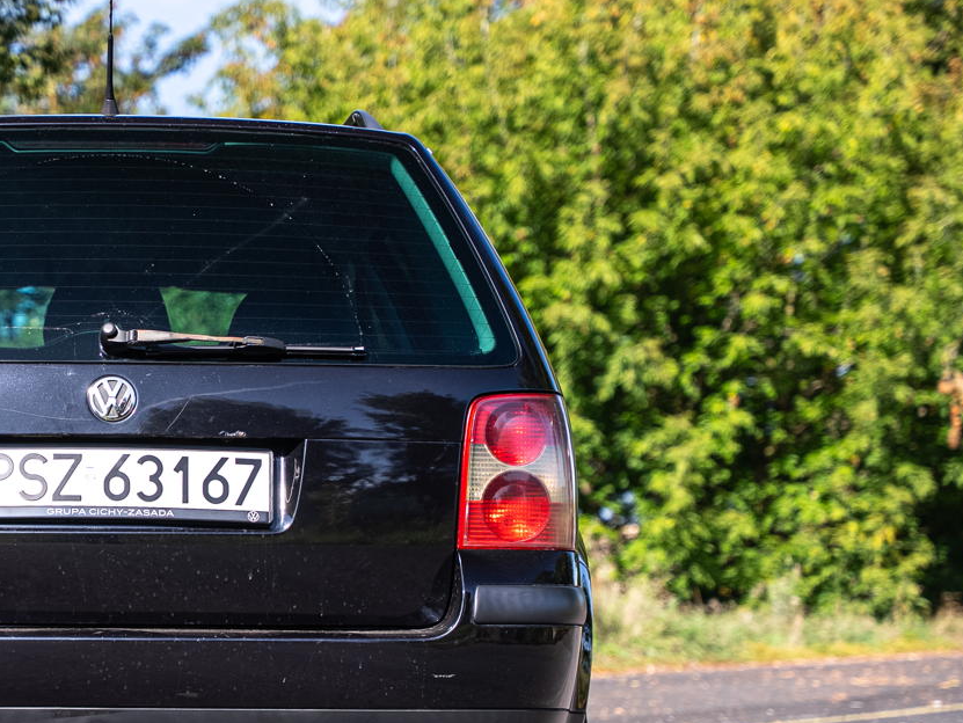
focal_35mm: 136
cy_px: 514
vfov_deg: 10.9
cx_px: 141
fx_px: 3785
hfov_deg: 14.4
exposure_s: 1/200
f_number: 3.5
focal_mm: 70
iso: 160
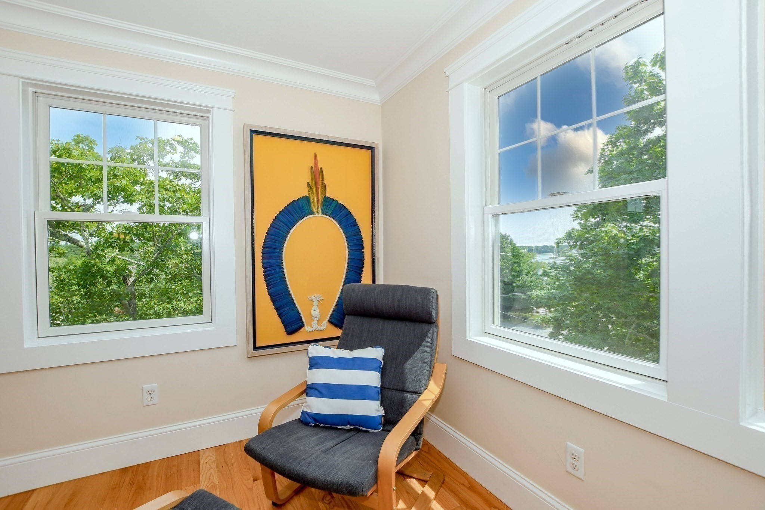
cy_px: 255
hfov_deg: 100.4
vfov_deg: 77.3
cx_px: 382
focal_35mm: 15
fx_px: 319
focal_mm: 10
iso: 500
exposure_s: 1/500
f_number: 5.6
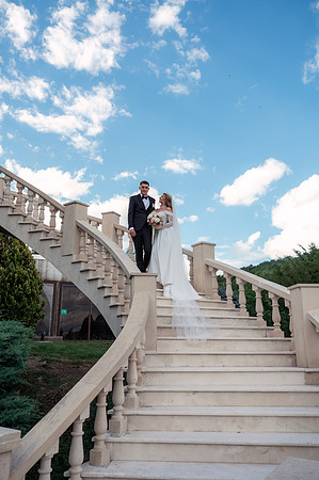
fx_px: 373
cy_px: 240
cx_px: 160
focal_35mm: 28
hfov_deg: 46.3
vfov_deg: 65.5
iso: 160
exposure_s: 1/500
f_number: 3.5
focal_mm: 28
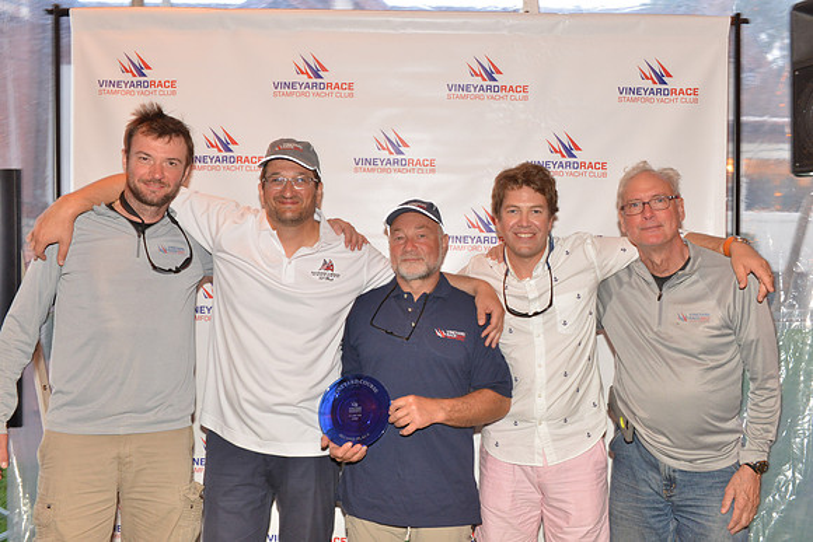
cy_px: 271
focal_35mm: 32
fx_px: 723
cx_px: 406
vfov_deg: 41.1
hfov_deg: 58.7
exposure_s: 1/15
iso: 2000
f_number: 9
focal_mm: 32
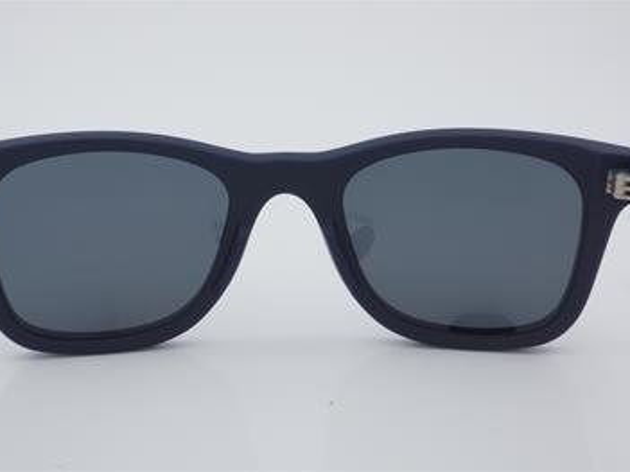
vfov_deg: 25.4
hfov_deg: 33.5
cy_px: 235
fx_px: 1047
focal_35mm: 58
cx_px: 287
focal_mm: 35
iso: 100
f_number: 32
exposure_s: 1/4
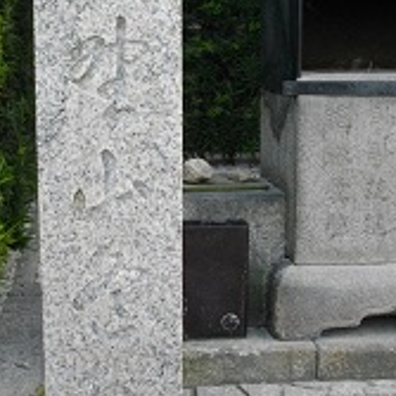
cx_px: 119
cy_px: 212
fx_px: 854
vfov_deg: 26.1
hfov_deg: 25.9
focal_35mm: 66
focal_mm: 5.7
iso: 200
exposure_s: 1/125
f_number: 2.9
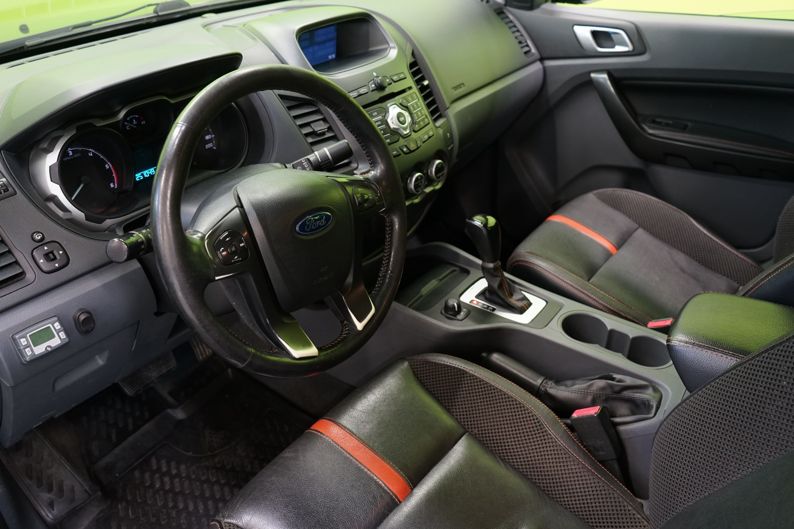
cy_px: 264
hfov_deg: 65.5
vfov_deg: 46.4
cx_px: 397
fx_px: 618
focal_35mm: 28
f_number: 5
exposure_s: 1/20
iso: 1600
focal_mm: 28
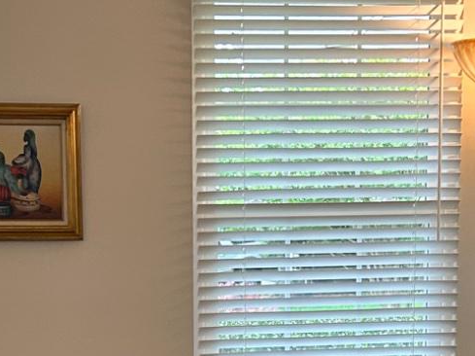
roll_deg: +0.9
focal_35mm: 109
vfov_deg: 13.1
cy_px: 451
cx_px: 228
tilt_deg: -10.4
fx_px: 1495
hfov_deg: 18.1
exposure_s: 1/60
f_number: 1.5
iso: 100
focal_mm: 5.7
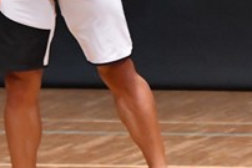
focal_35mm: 1091
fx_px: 7642
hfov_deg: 1.9
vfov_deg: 1.3
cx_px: 445
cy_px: -21
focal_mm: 190
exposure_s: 1/400
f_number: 5.6
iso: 8000
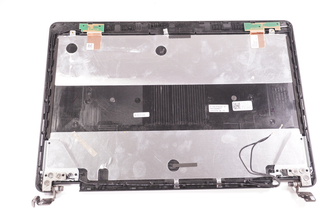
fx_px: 347
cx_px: 166
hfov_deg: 51.3
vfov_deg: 35.4
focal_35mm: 38
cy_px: 110
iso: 800
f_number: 6.3
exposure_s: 1/125
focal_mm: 25
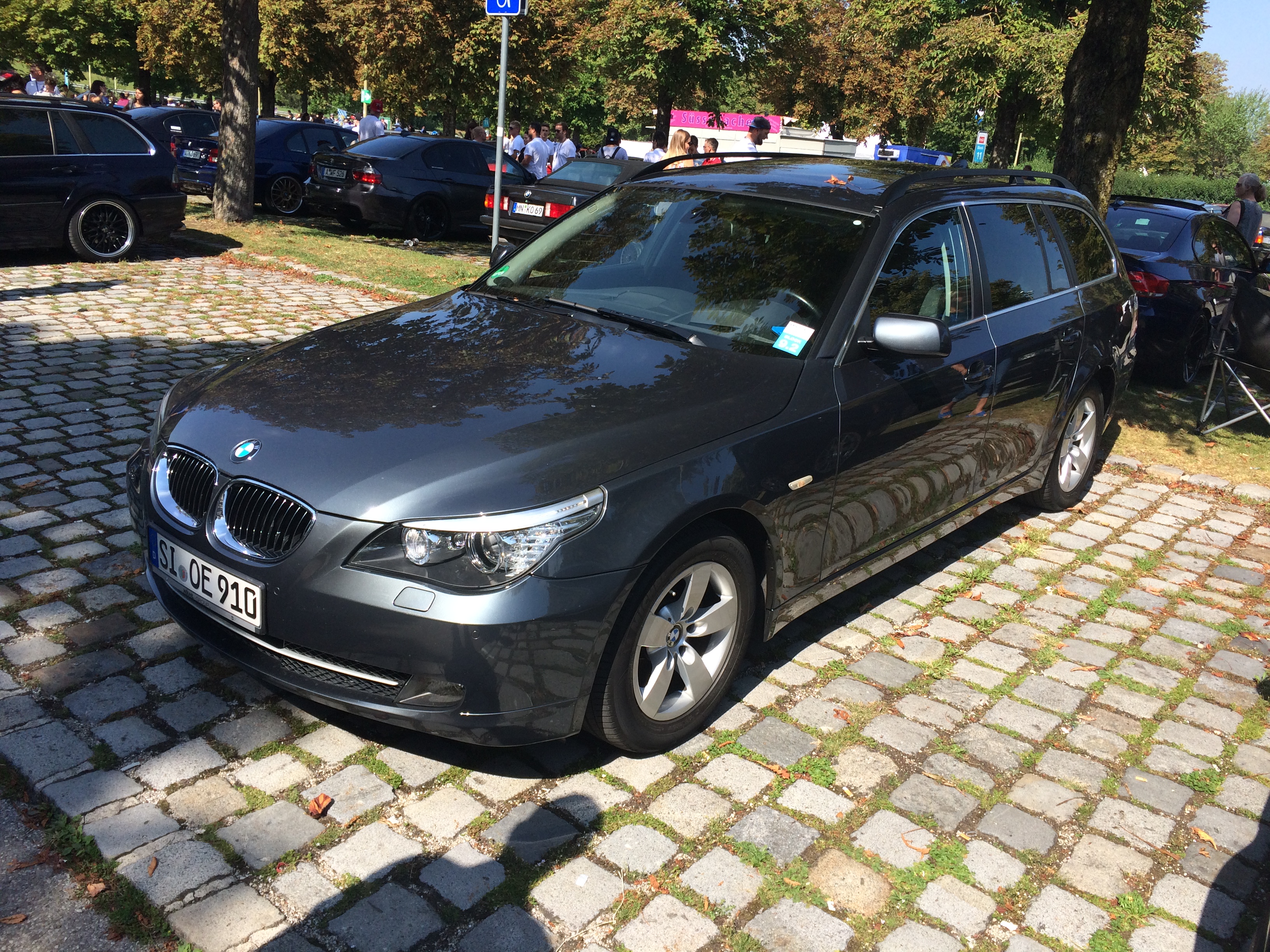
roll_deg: -4.4
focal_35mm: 29
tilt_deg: -18.4
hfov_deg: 61.7
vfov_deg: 48.2
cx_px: 635
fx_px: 1064
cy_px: 476
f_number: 2.2
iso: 32
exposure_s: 1/1172
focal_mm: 4.15
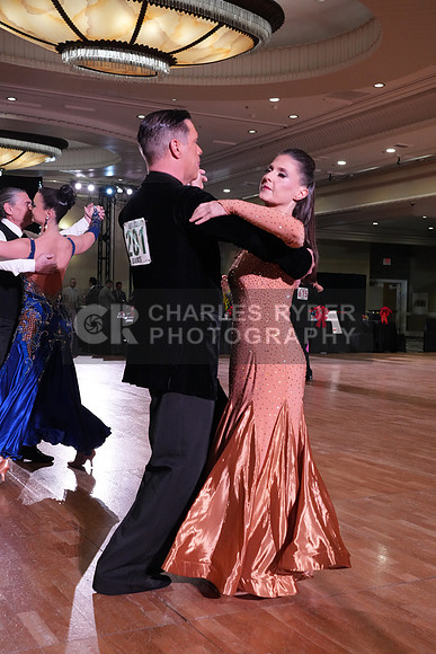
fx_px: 744
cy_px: 327
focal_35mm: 41
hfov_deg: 32.6
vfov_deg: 47.4
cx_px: 218
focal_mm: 41
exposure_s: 1/320
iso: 5000
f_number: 5.6
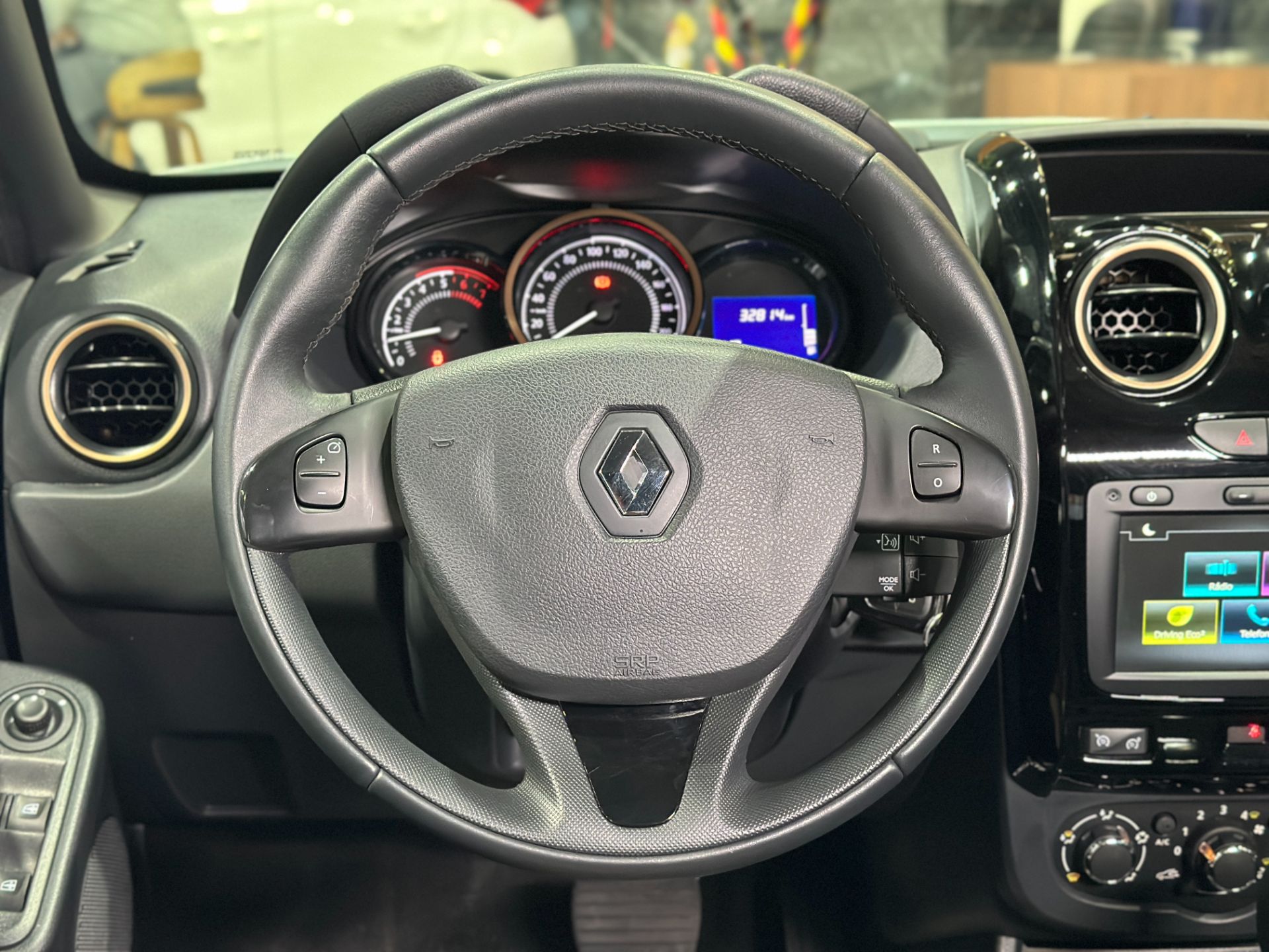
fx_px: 1760
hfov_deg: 39.7
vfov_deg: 30.3
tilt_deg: -16.8
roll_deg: -0.1
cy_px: 476
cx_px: 634
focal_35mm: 48
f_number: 1.78
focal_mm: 6.86
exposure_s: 1/40
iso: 640
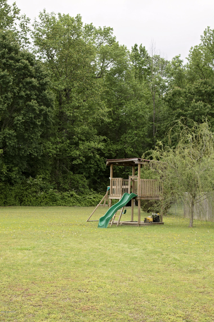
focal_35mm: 60
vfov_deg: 33.4
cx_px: 107
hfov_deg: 22.6
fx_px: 535
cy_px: 161
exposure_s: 1/250
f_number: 8
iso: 180
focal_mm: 40
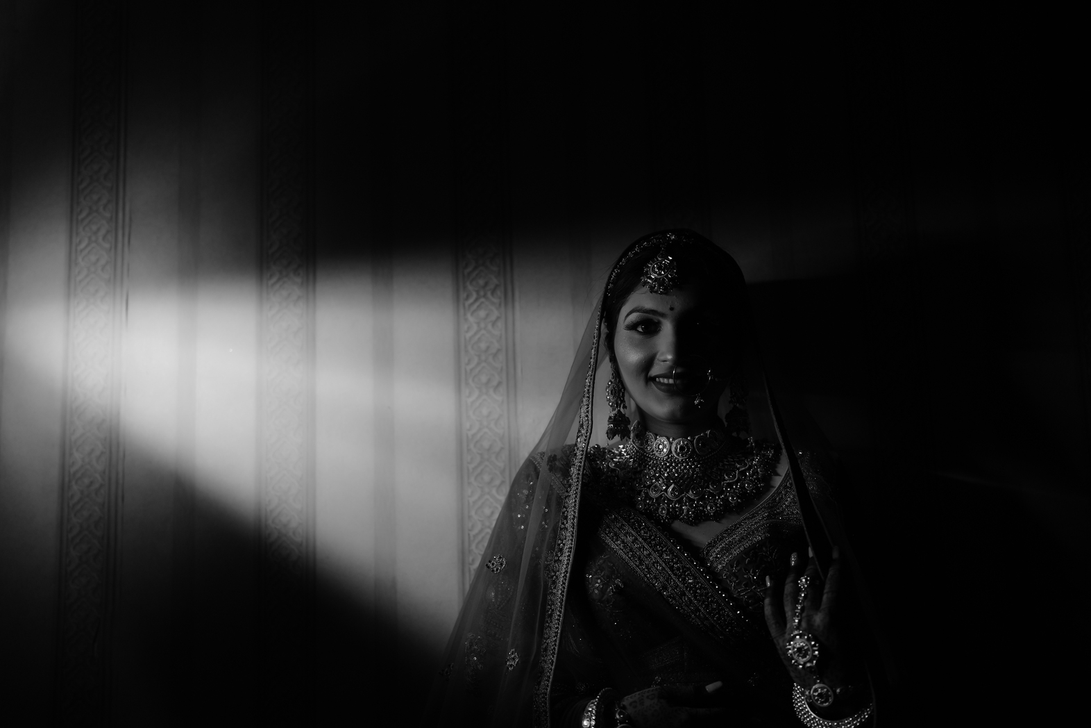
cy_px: 390
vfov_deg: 34.2
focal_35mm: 39
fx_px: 1182
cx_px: 566
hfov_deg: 49.5
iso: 400
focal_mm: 35
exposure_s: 1/200
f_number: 1.4
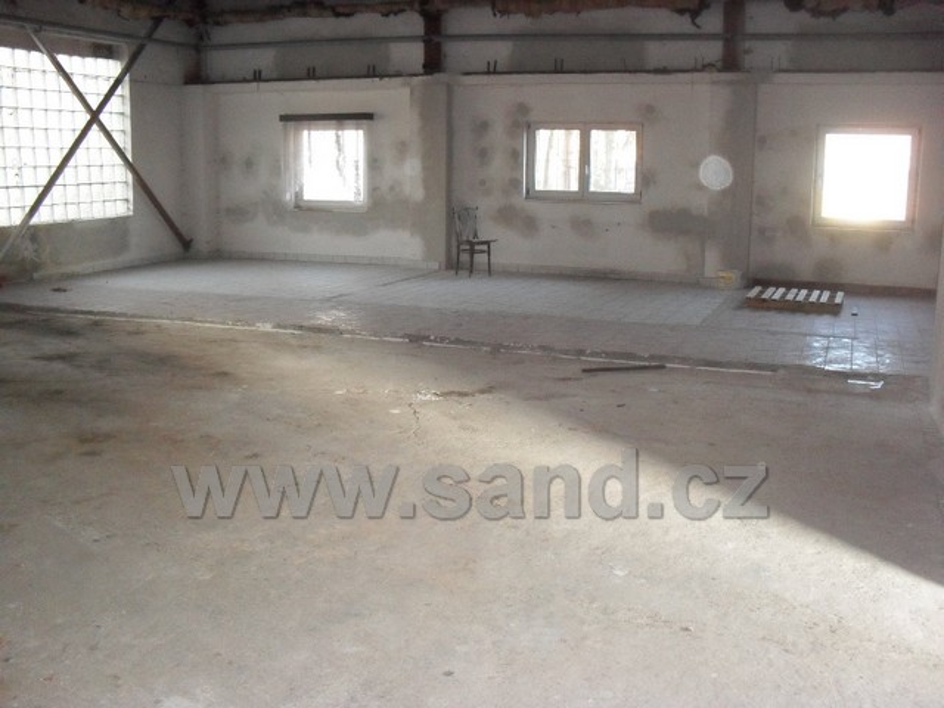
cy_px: 354
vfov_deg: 40.7
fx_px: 954
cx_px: 472
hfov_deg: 52.6
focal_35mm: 35
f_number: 3.2
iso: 400
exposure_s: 1/45
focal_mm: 6.3
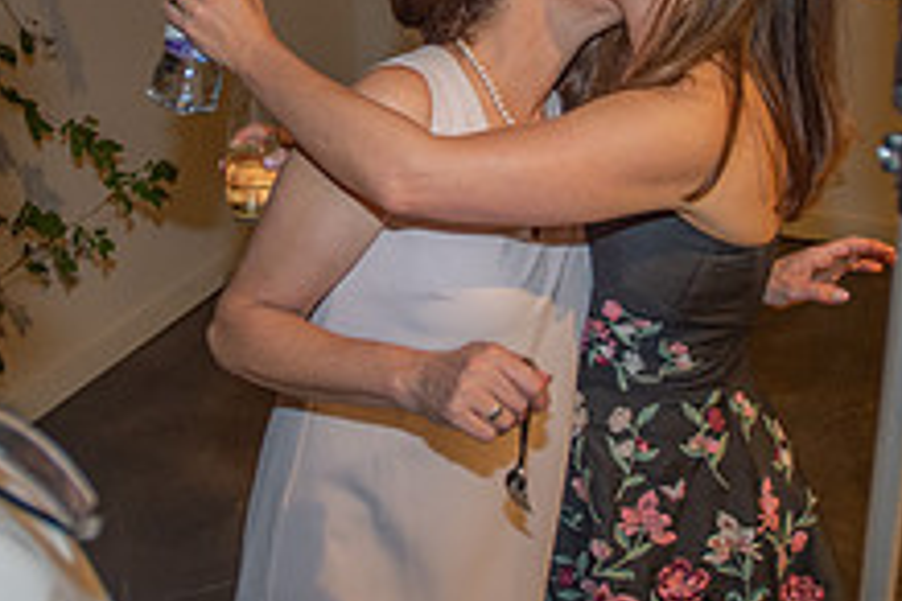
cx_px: 437
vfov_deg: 29.1
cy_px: 111
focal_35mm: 45
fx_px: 1127
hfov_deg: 43.6
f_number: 2.8
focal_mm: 17
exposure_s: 1/80
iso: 1600
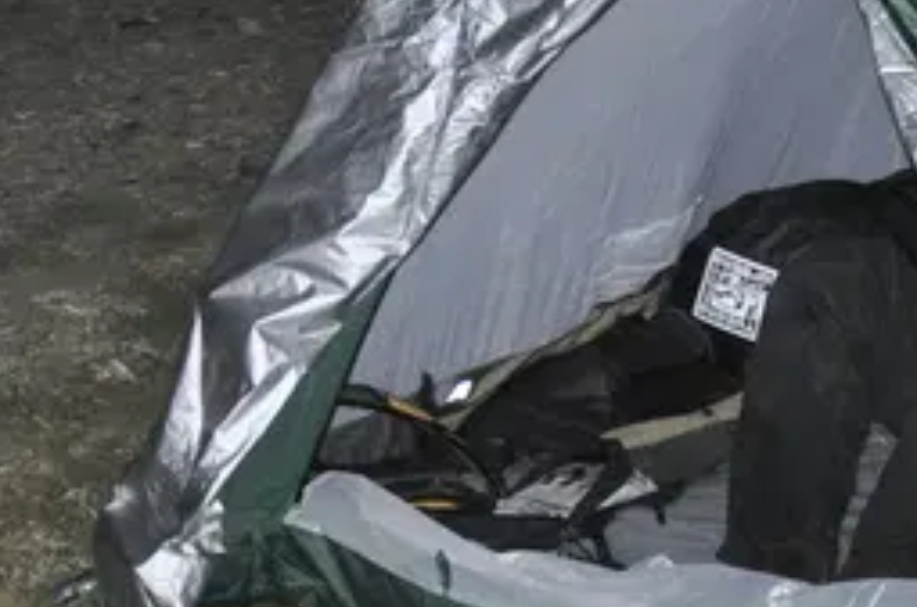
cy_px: -189
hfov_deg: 13.6
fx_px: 3229
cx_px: 1866
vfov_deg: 10.5
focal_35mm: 127
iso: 800
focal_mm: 18
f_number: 3.5
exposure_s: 1/60
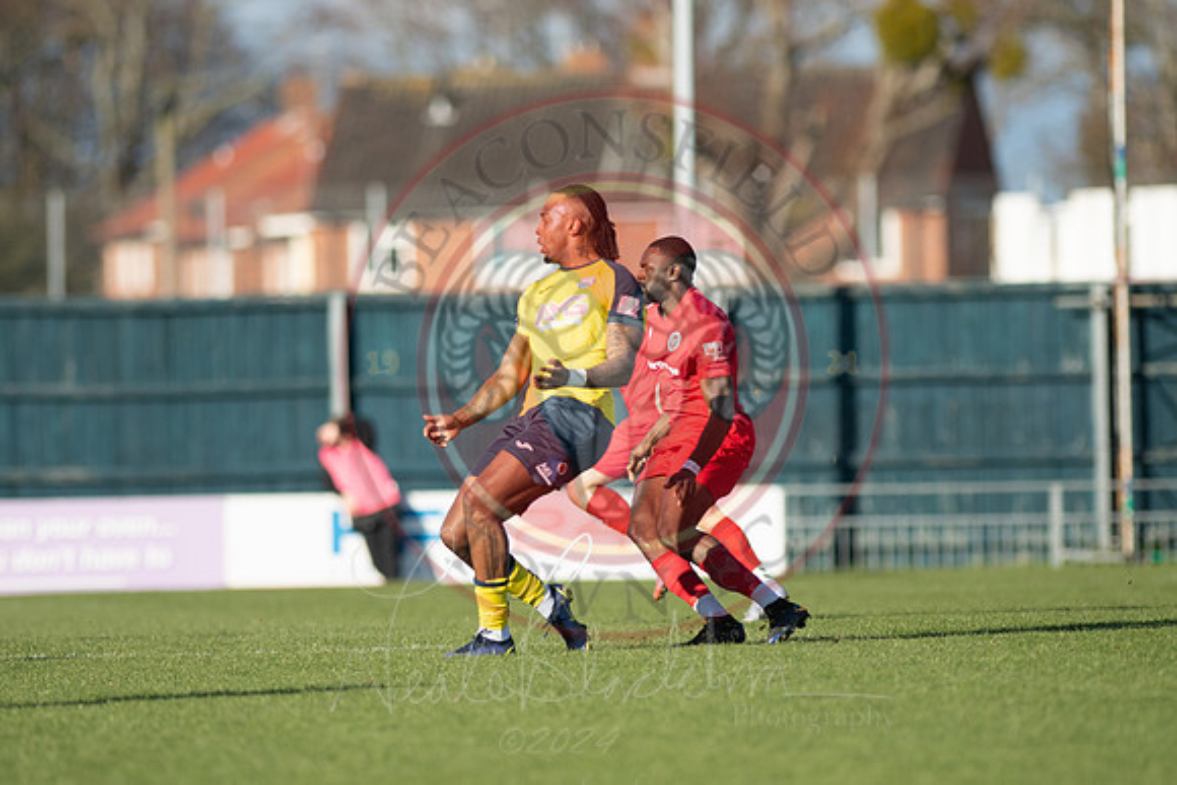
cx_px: 588
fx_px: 14715
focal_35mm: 450
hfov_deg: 4.6
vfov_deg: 3.1
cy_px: 392
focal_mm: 300
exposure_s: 1/4000
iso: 250
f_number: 2.8
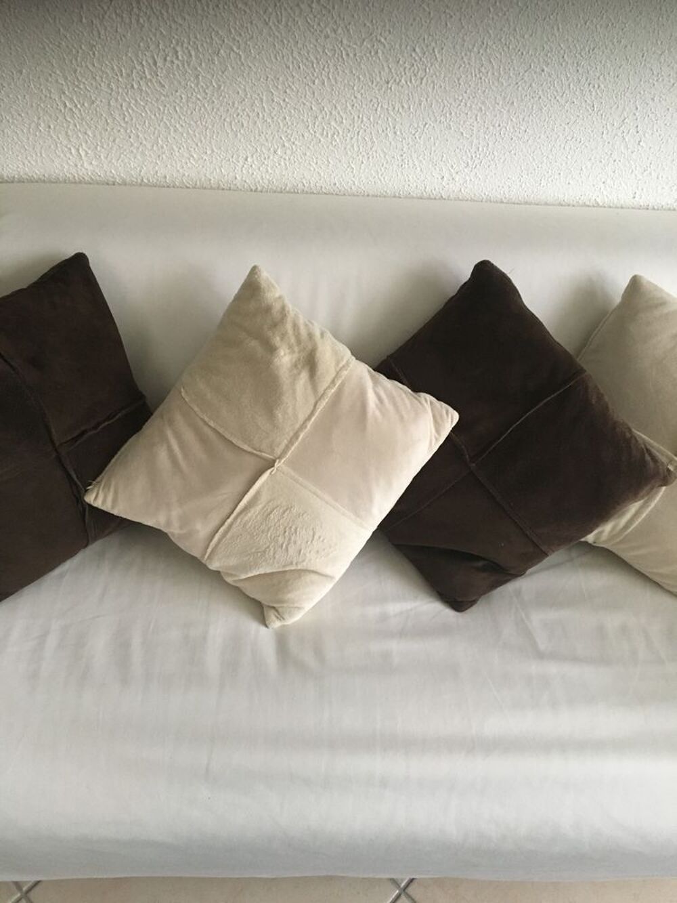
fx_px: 756
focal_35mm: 29
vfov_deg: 61.7
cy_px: 452
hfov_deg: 48.2
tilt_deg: -49.0
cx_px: 338
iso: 200
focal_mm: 4.15
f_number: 2.2
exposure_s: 1/20
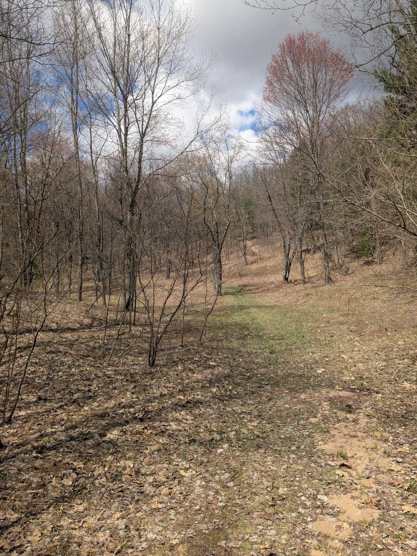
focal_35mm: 27
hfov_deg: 51.4
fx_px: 434
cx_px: 208
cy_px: 278
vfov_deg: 65.3
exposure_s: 1/3891
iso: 60
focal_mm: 4.38
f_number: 1.73
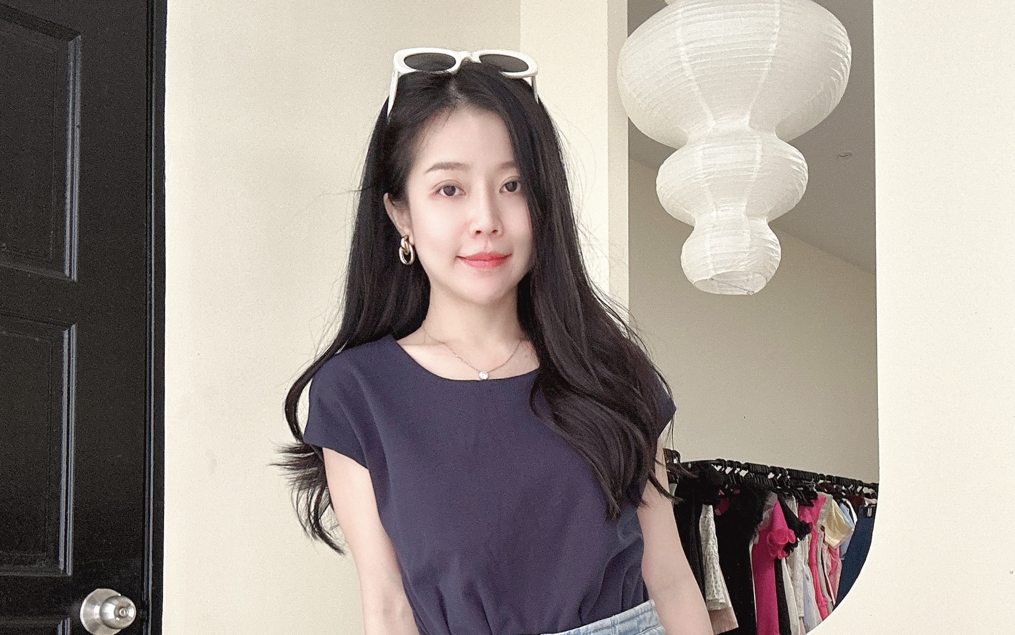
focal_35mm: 33
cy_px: 662
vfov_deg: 34.2
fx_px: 913
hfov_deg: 58.1
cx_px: 504
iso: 100
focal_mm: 2.69
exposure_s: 1/60
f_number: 1.9
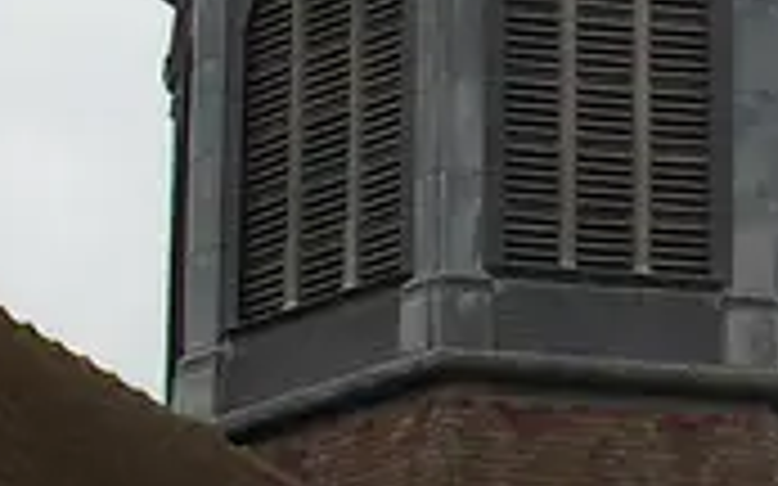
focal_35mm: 306
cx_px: 1426
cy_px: 1332
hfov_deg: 6.7
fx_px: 6486
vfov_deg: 4.2
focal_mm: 8
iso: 80
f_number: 4.8
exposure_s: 1/351
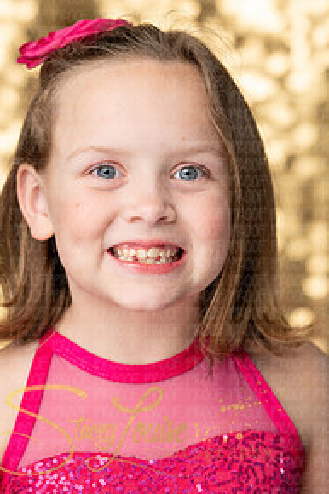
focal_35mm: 132
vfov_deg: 15.5
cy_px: 283
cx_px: 138
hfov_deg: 10.4
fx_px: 1812
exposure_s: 1/800
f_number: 2.8
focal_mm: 85
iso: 1250
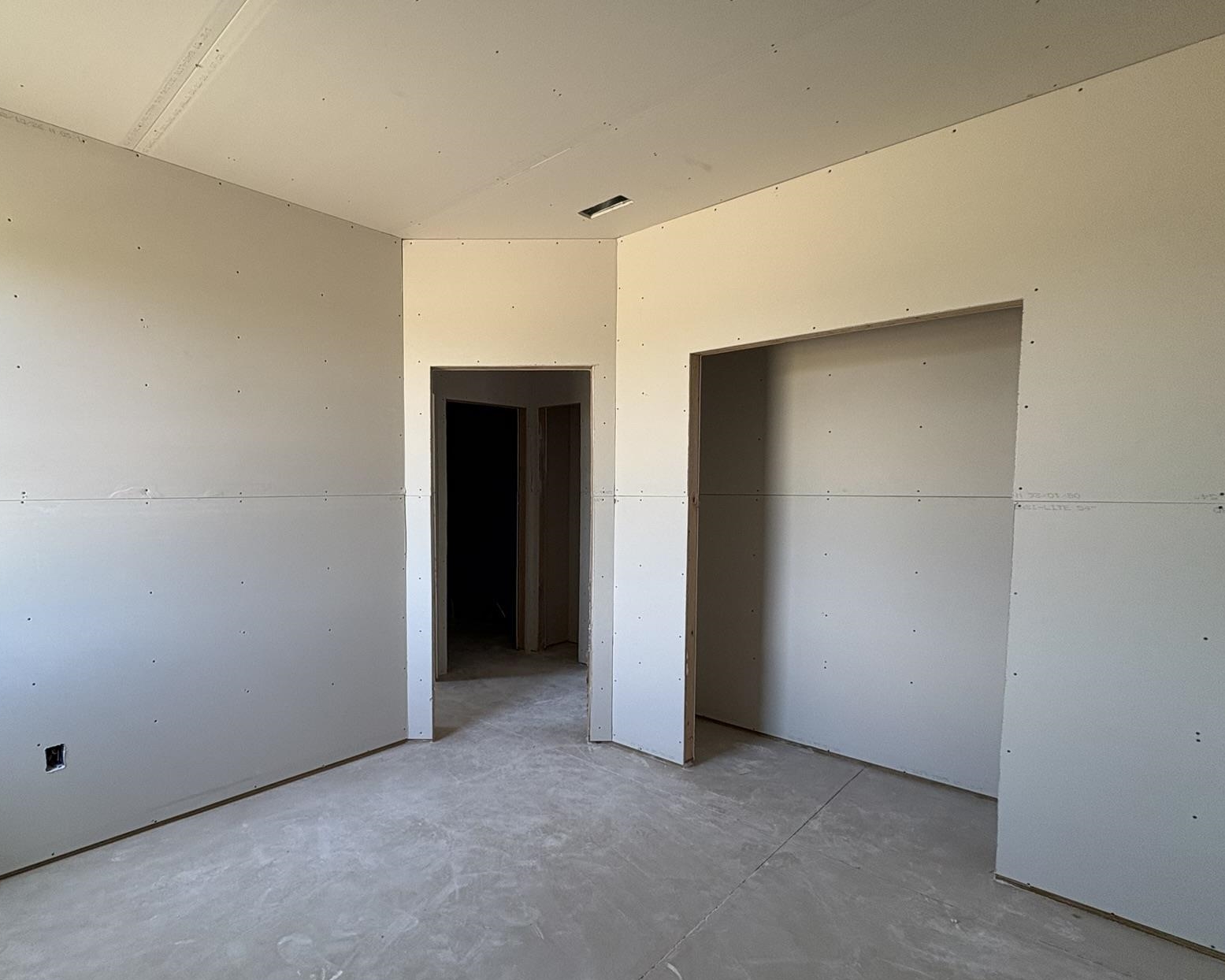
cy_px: 529
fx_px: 653
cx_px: 505
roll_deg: -0.1
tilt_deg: -4.0
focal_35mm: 18
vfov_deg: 73.7
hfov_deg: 85.5
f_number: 2.2
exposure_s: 1/99
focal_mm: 2.22
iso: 160
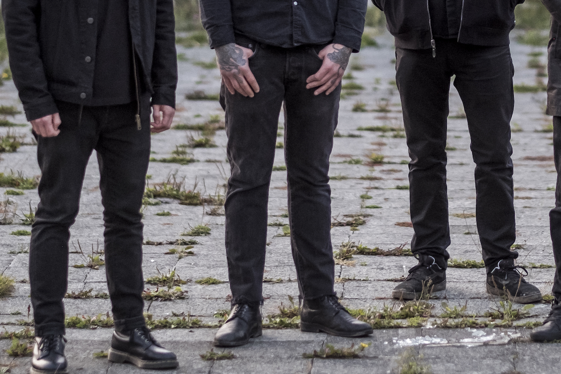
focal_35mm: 181
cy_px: 54
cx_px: 459
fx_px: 2820
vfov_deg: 7.6
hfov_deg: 11.3
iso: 800
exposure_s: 1/1900
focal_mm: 56
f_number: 1.4
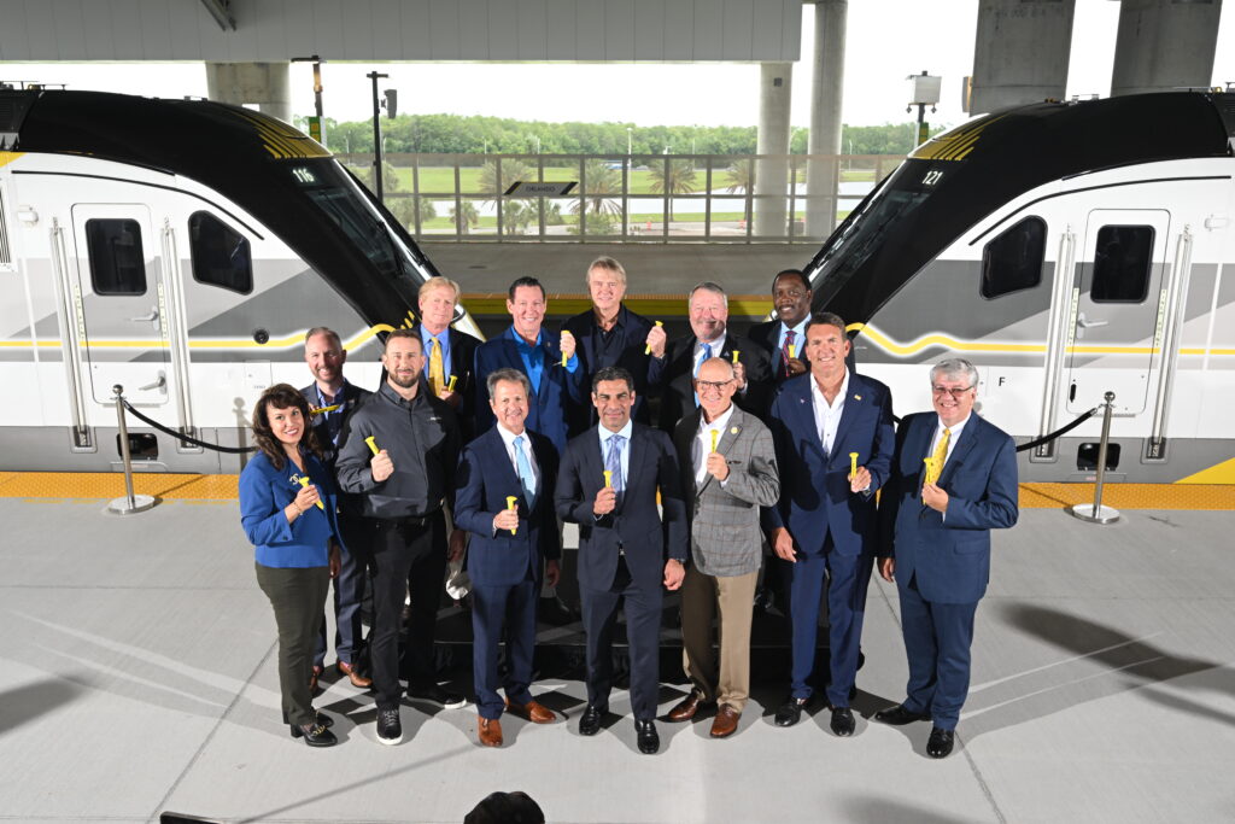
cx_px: 618
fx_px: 1029
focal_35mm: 30
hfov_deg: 61.9
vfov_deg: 43.6
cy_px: 412
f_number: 8
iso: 500
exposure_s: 1/250
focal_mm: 30
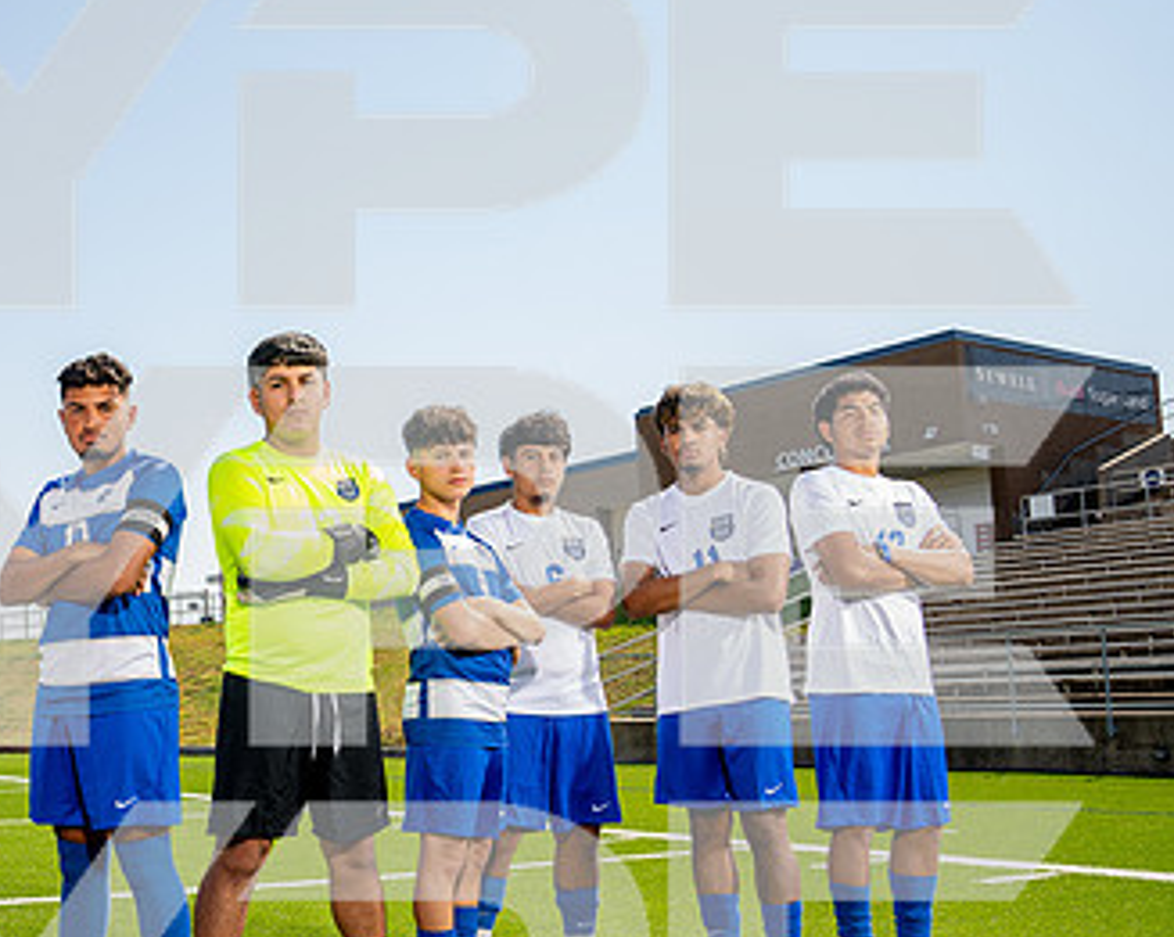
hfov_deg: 43.0
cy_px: 558
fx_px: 1389
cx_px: 180
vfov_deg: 37.2
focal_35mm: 40
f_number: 7.1
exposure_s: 1/125
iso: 50
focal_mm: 24
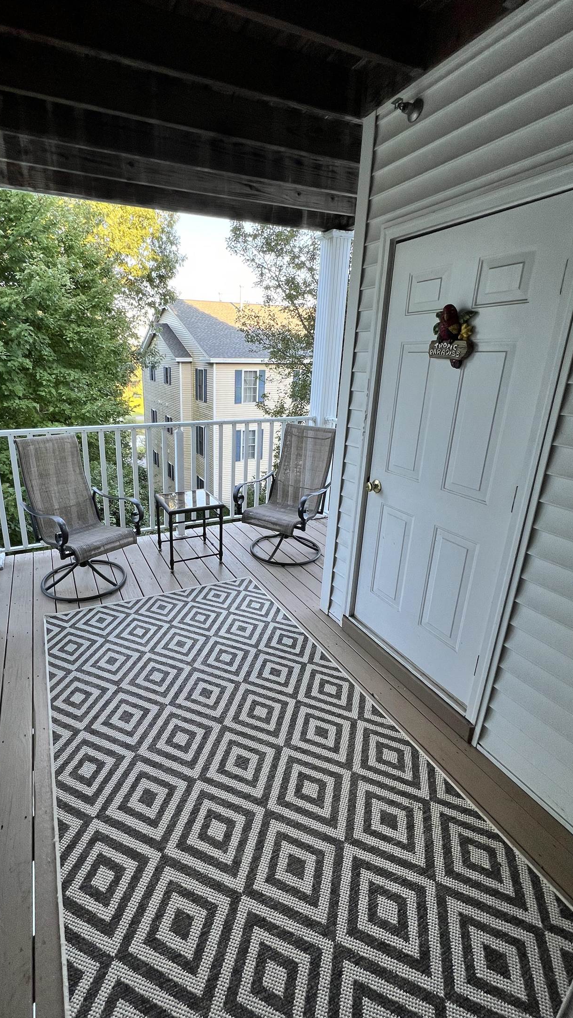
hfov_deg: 69.8
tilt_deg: -18.1
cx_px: 226
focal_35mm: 15
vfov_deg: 103.0
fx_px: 405
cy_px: 499
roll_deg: -0.4
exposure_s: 1/99
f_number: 1.8
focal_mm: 1.57
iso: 64
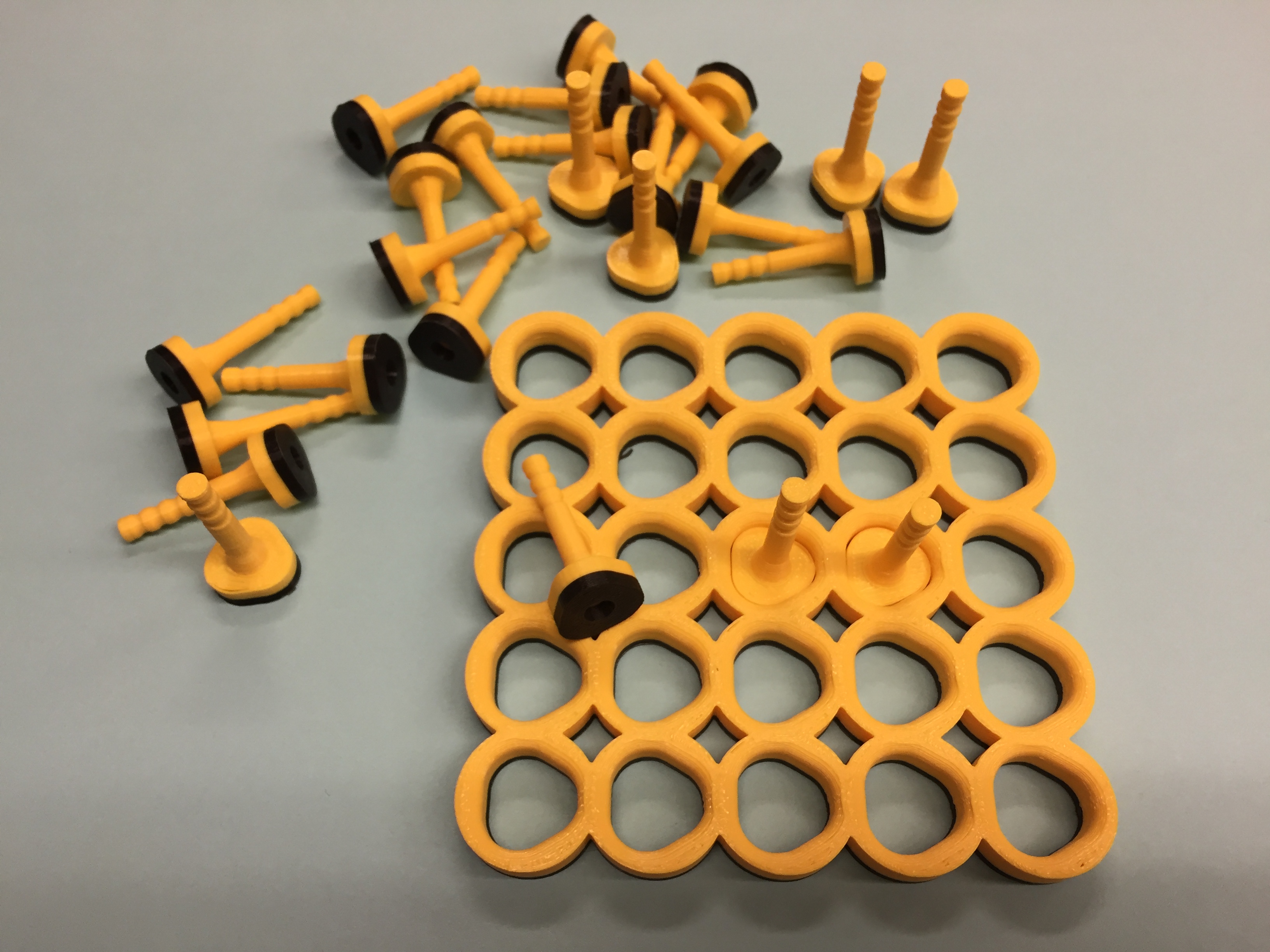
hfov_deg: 61.7
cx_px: 635
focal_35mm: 29
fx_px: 1064
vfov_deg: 48.2
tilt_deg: -63.5
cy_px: 476
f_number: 2.2
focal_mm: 4.15
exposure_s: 1/30
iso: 32
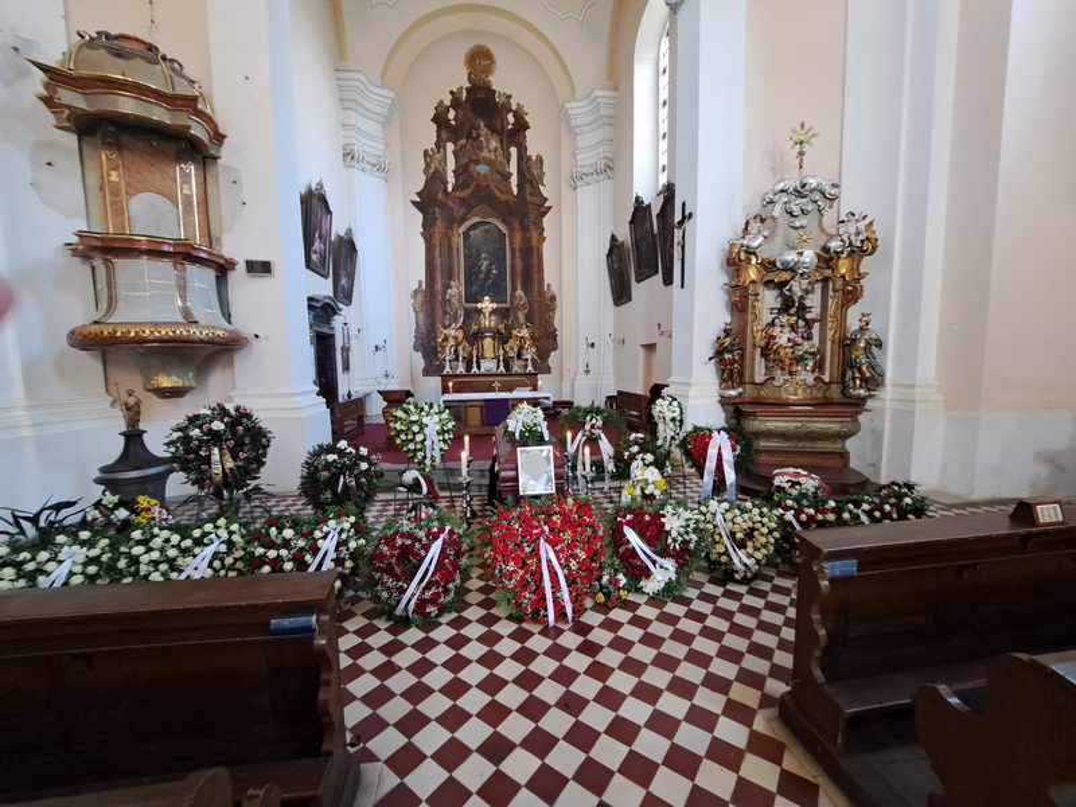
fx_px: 404
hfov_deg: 106.2
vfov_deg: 89.9
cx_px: 538
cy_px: 404
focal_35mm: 13
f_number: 2.2
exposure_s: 1/25
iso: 250
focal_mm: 1.74
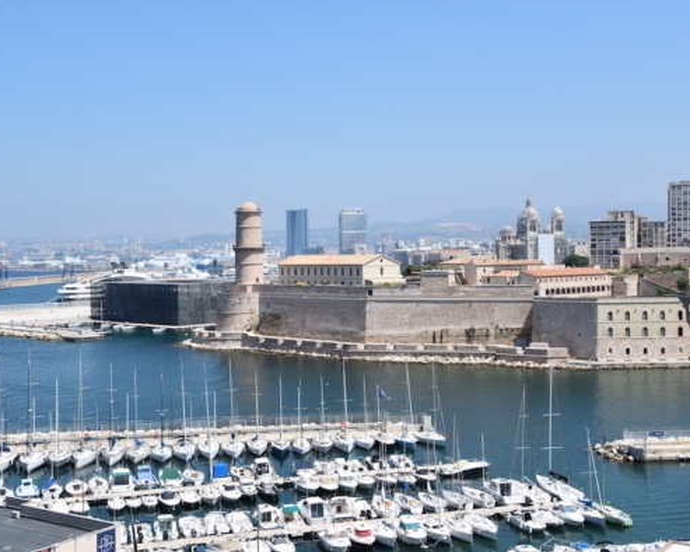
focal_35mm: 48
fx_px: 980
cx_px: 358
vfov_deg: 31.4
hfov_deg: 38.8
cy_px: 273
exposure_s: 1/320
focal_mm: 28
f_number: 9
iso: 100
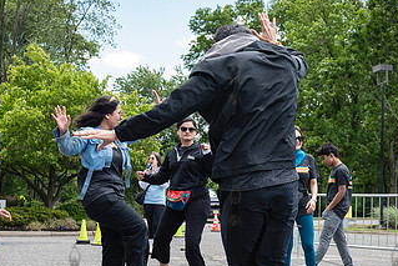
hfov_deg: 38.2
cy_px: 199
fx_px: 575
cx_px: 195
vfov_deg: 25.7
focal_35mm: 52
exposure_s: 1/500
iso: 400
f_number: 5.6
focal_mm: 24
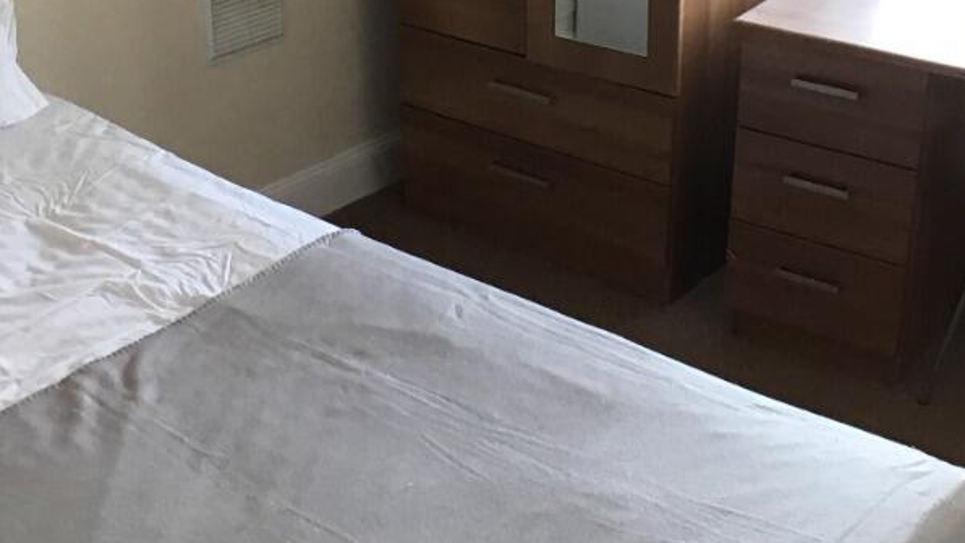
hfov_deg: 36.0
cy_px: 15
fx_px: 1484
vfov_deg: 20.1
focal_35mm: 58
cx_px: 413
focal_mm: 3.3
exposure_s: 1/33
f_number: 2.4
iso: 50
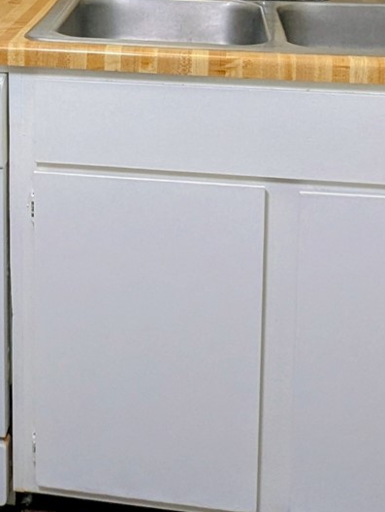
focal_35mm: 62
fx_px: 917
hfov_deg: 23.2
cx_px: 48
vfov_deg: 28.4
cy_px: -44
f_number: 2.2
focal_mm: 2.35
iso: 115
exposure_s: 1/40
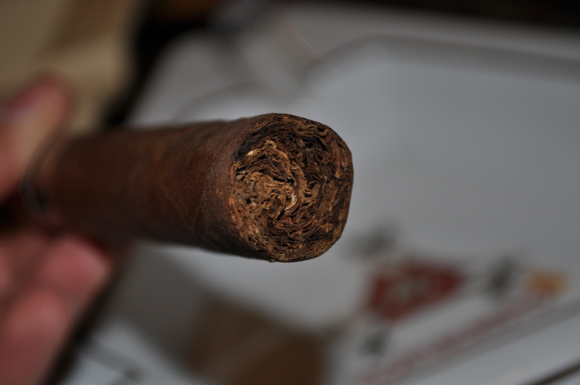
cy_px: 192
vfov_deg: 16.5
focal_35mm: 82
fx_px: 1327
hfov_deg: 24.6
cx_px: 290
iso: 250
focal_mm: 55
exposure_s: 1/60
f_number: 5.6
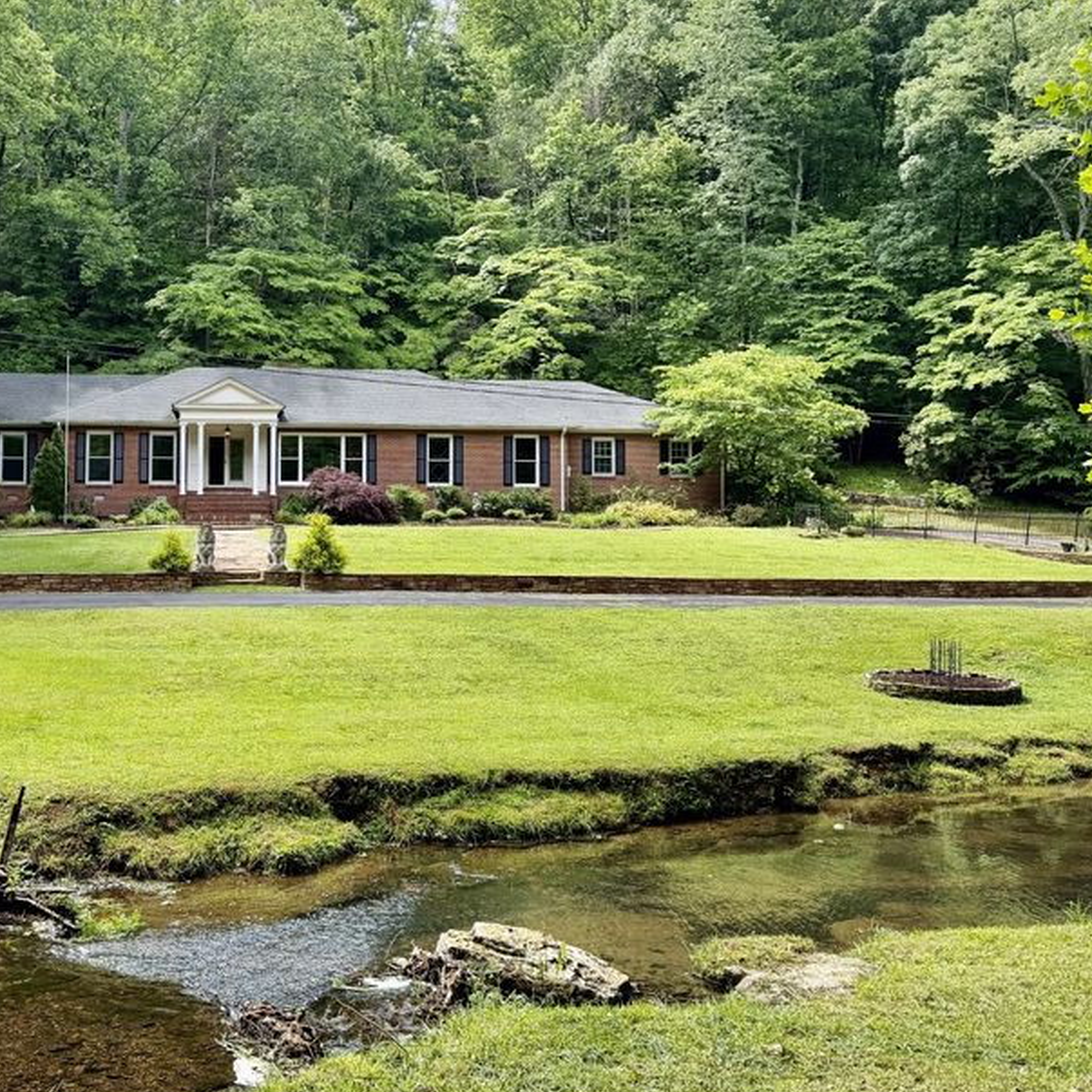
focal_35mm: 36
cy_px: 449
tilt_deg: +2.5
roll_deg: -0.2
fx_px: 1285
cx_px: 283
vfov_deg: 45.8
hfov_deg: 44.6
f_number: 1.78
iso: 100
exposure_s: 1/1230
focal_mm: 6.76
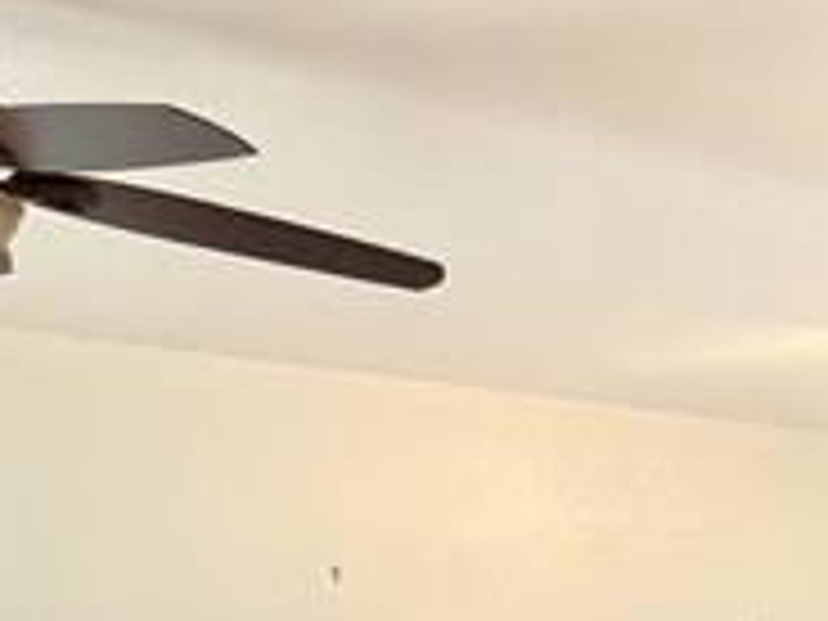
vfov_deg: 16.9
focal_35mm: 78
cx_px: 1854
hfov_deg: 16.0
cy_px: 963
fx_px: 1866
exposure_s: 1/120
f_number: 2.2
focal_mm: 2.22
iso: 320
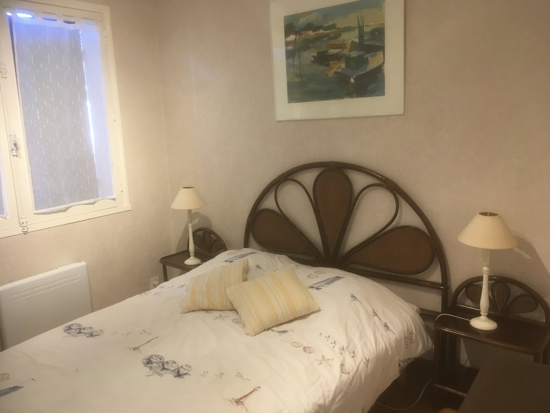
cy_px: 206
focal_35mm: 29
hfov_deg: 61.7
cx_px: 275
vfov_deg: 48.2
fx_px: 461
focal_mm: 4.15
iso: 100
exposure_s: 1/33
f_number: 2.2
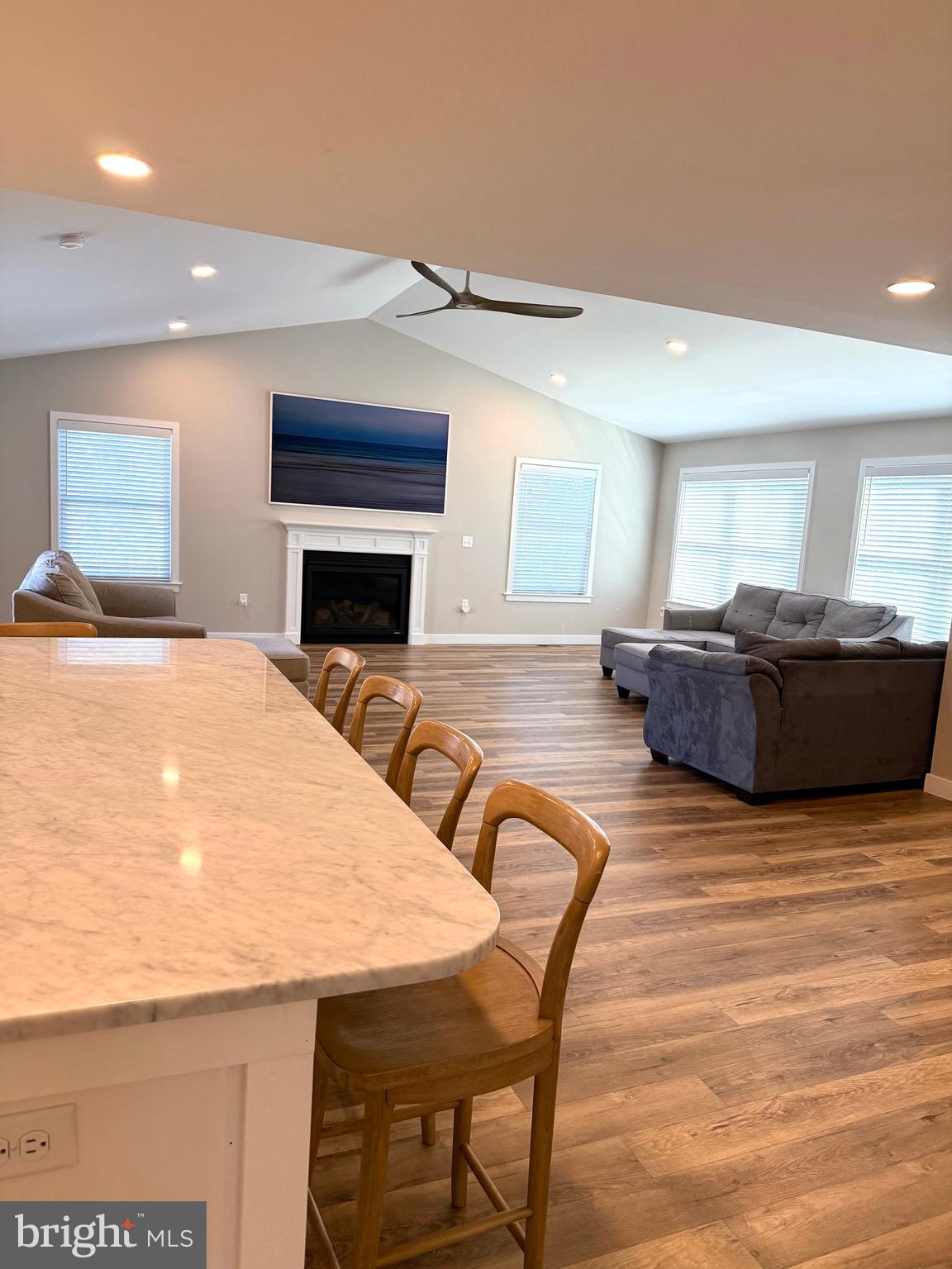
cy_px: 634
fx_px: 880
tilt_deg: -7.8
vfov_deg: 71.6
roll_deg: -5.3
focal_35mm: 24
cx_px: 476
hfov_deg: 56.8
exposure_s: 1/237
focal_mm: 6.76
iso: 200
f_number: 1.78
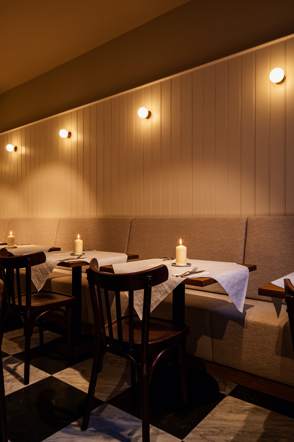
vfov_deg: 69.4
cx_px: 147
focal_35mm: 26
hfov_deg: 49.6
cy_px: 221
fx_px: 318
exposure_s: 1/8
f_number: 7.1
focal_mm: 17.5
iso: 320
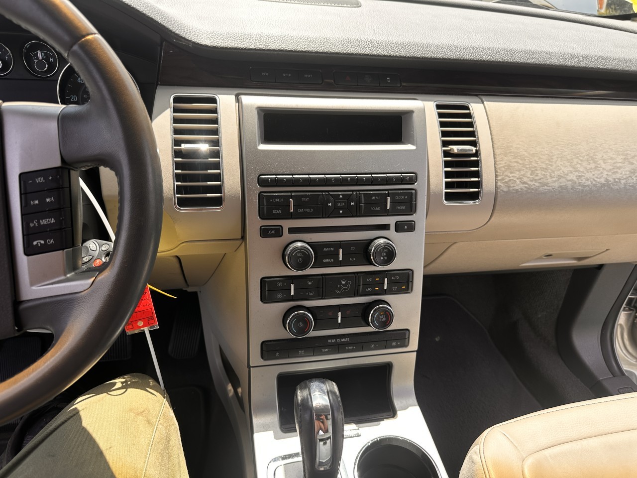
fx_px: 442
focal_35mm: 24
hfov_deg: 71.6
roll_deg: -4.4
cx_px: 318
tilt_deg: -32.0
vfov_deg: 56.8
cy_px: 239
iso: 80
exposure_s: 1/623
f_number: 1.78
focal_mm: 6.86
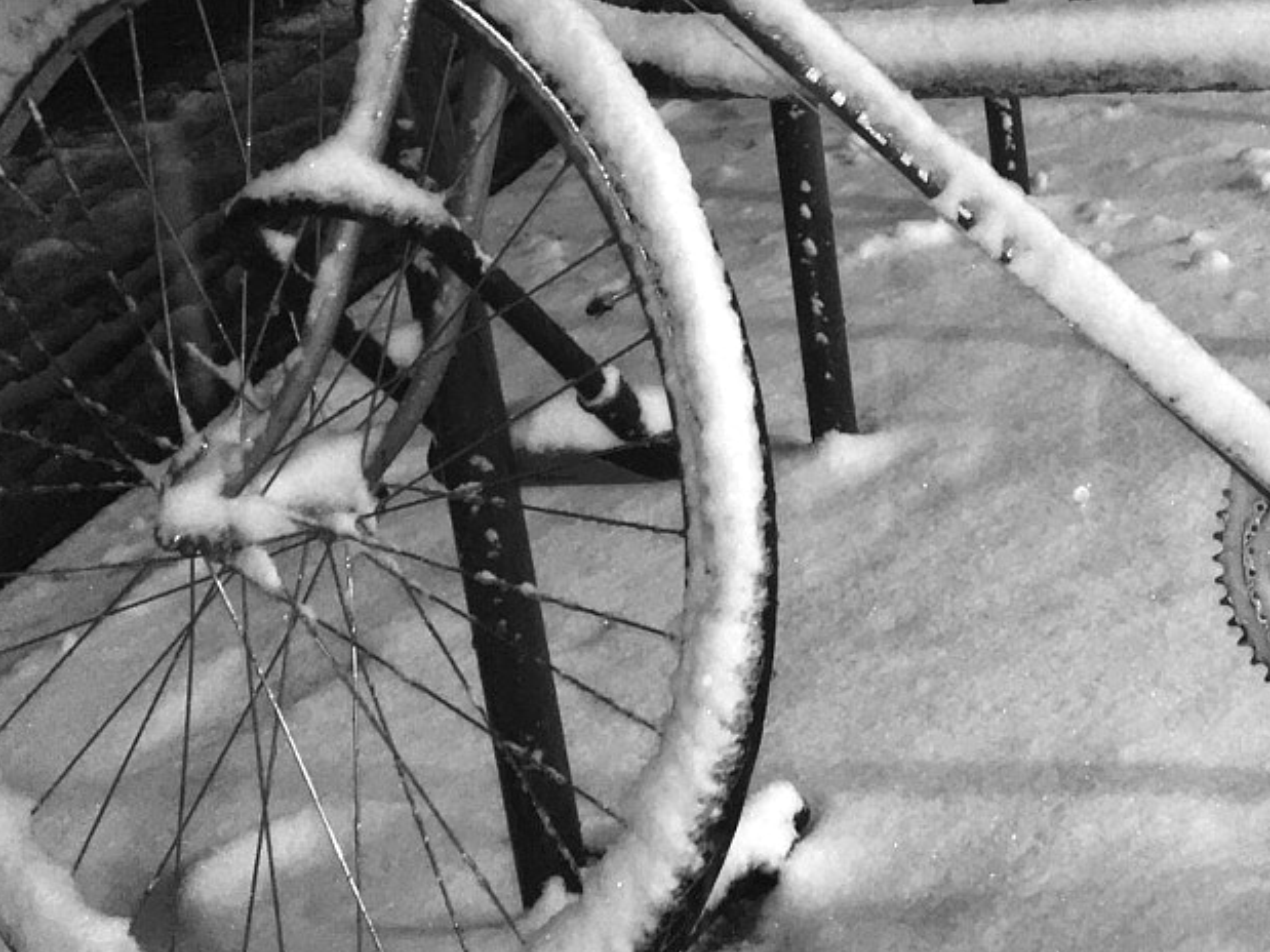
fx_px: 2751
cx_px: 1366
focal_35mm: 75
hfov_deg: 24.4
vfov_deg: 19.4
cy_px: 146
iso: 50
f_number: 2.2
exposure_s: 1/33
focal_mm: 4.15
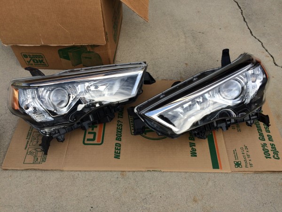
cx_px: 141
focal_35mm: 29
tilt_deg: -53.4
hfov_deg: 61.7
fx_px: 236
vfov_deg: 48.2
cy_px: 106
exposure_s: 1/662
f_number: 2.2
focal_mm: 4.15
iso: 32
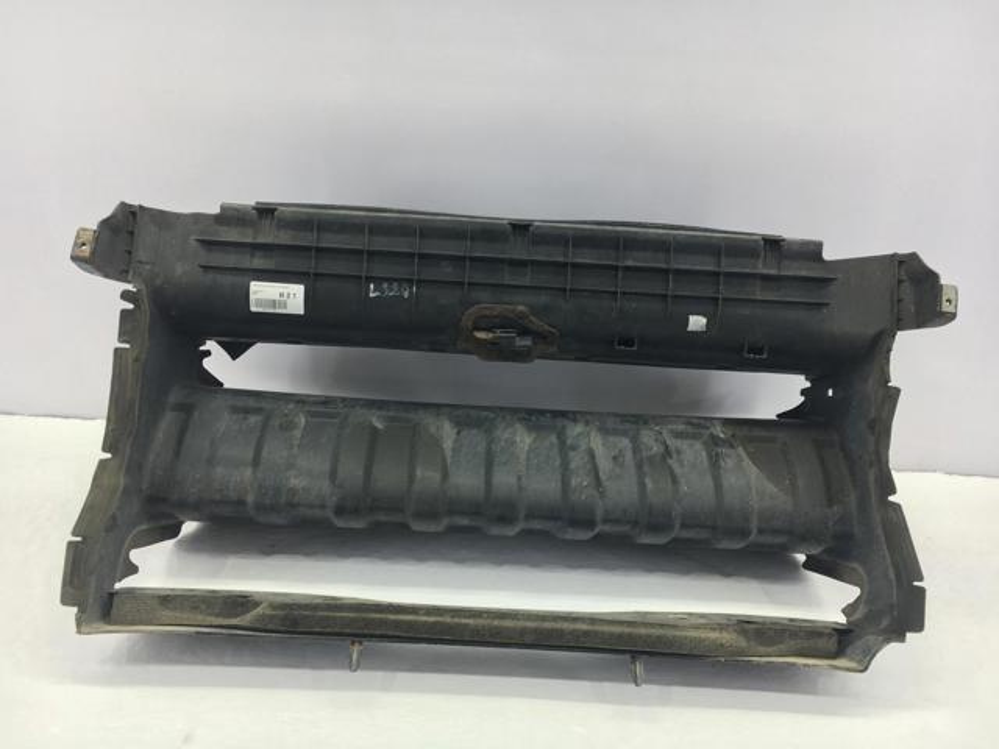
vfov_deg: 48.2
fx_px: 837
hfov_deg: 61.7
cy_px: 374
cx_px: 500
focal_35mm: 29
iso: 25
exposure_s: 1/50
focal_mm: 4.15
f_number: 2.2
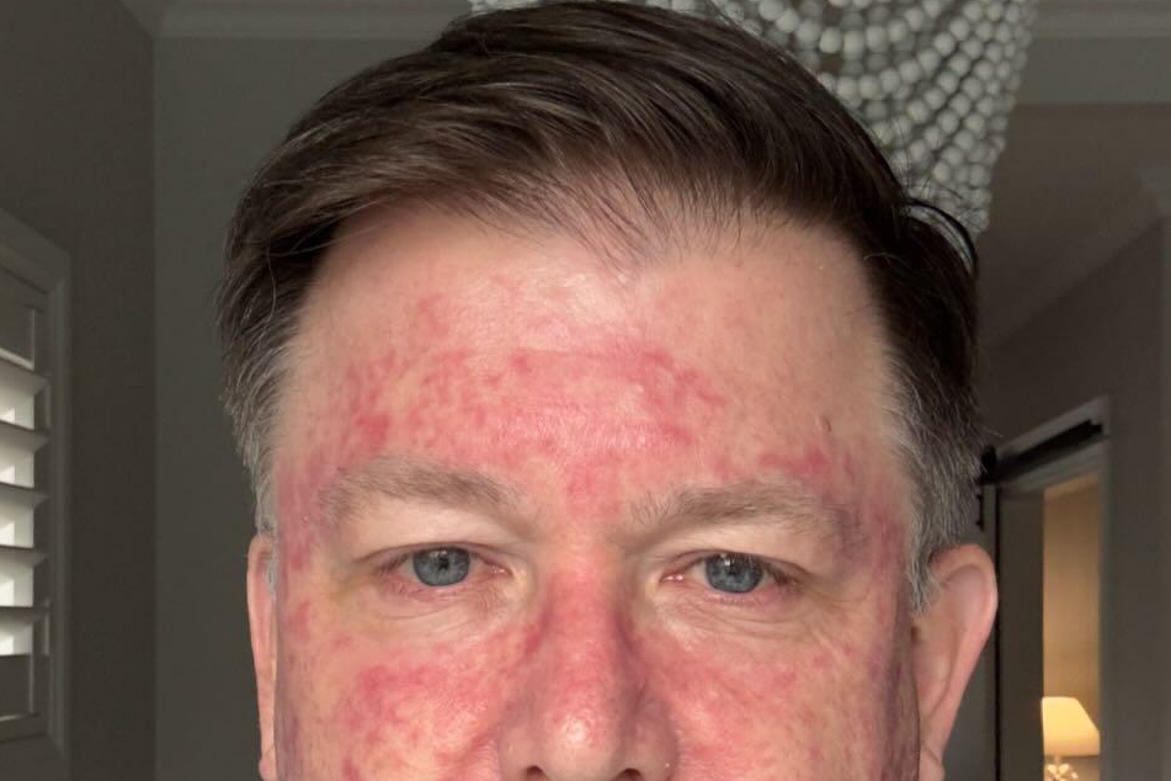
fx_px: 1366
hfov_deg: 46.4
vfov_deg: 31.1
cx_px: 586
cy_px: 622
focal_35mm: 42
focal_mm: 2.69
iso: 80
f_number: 1.9
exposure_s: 1/66
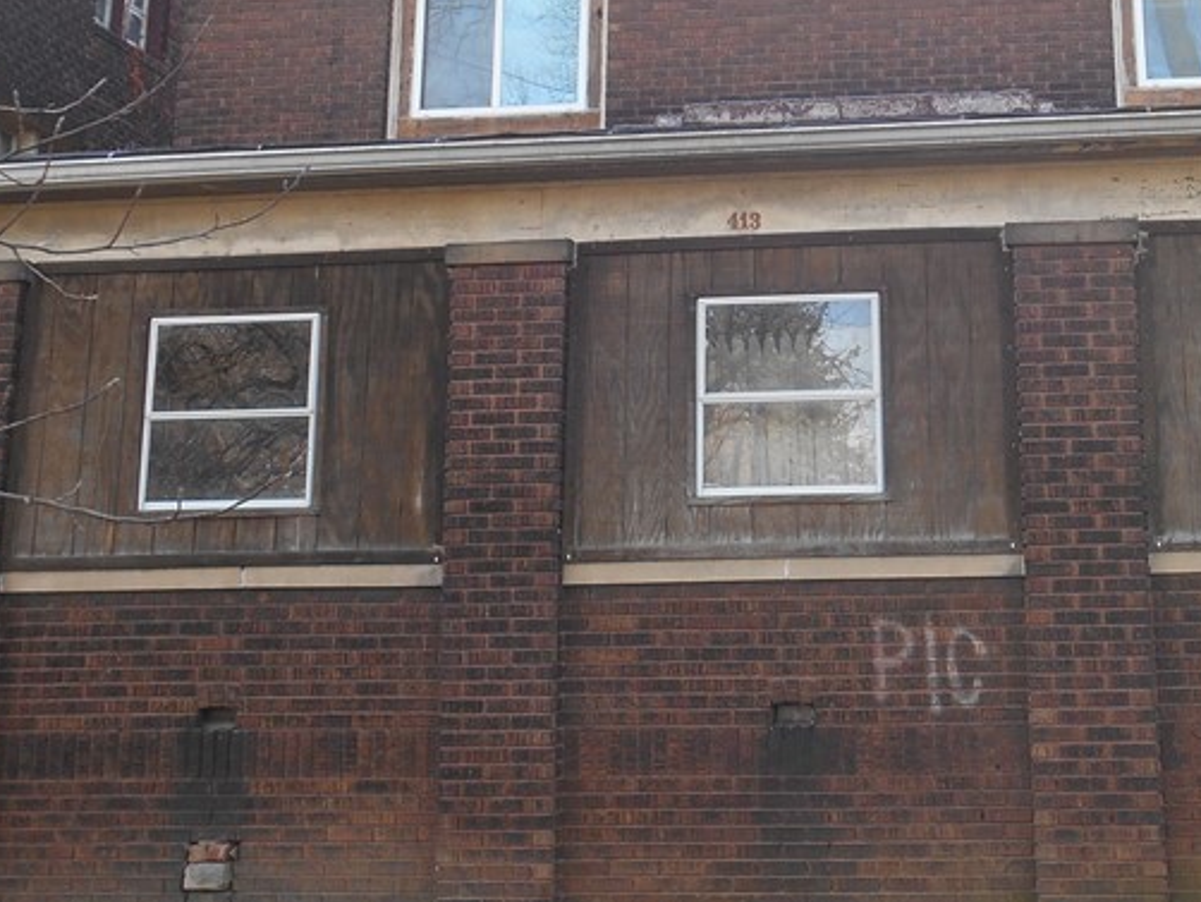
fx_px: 1840
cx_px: 849
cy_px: 172
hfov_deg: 35.6
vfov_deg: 27.0
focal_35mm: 53
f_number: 3.4
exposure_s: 1/80
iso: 80
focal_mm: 4.7
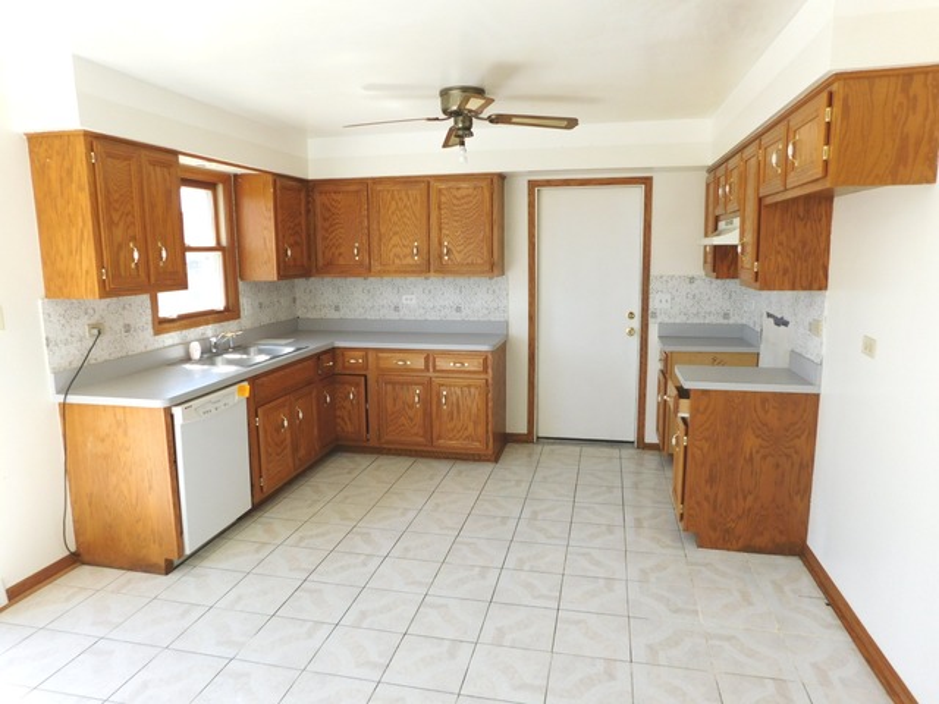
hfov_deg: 73.9
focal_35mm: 23
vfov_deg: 58.9
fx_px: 624
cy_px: 352
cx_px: 470
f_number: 3
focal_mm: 4
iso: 125
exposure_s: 1/160
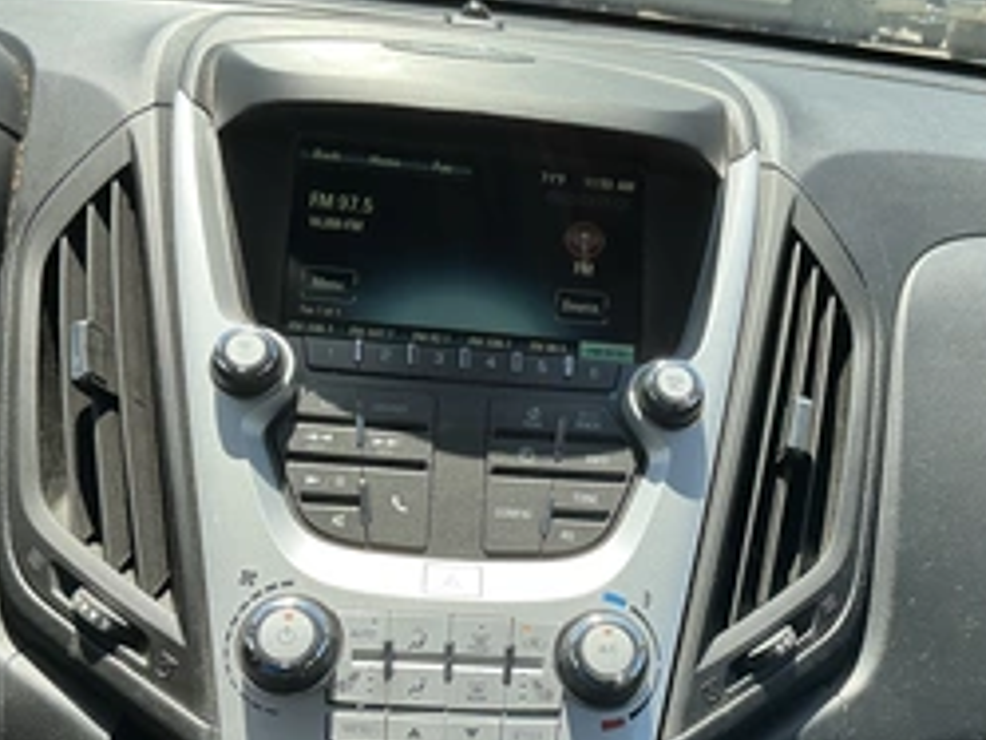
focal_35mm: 45
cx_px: 602
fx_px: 1282
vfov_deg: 32.0
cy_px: 483
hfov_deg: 41.8
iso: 25
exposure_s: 1/372
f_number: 1.8
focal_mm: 3
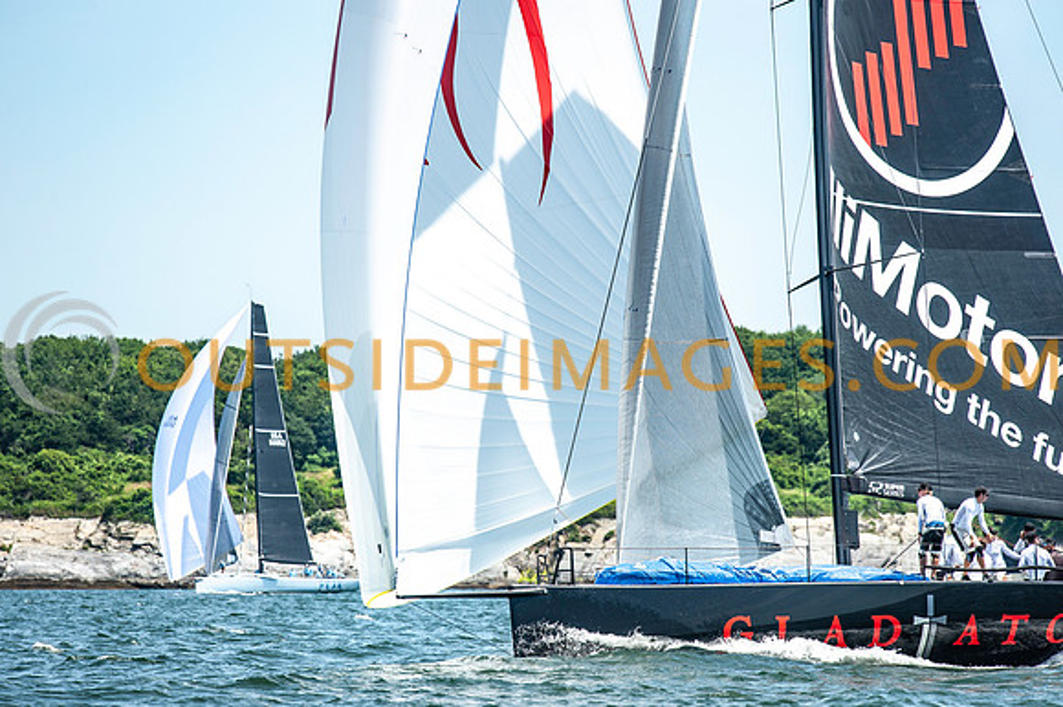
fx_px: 9070
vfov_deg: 4.5
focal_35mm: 307
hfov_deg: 6.7
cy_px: 354
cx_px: 532
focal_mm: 300
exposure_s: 1/1600
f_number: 5.6
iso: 250
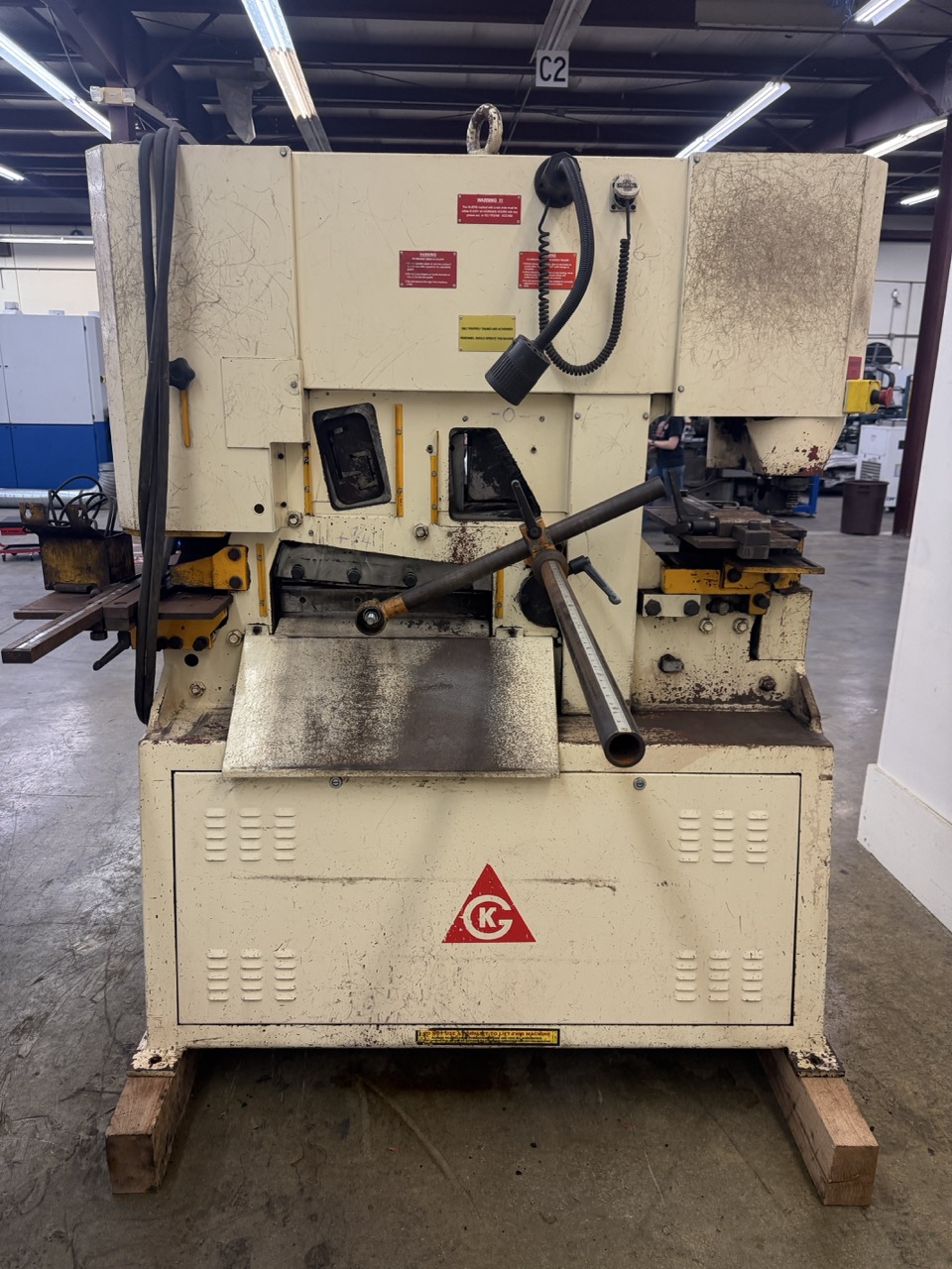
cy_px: 634
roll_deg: +0.2
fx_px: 880
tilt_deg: -12.5
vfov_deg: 71.6
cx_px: 476
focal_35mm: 24
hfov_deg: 56.8
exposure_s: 1/159
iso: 200
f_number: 1.78
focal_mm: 6.76
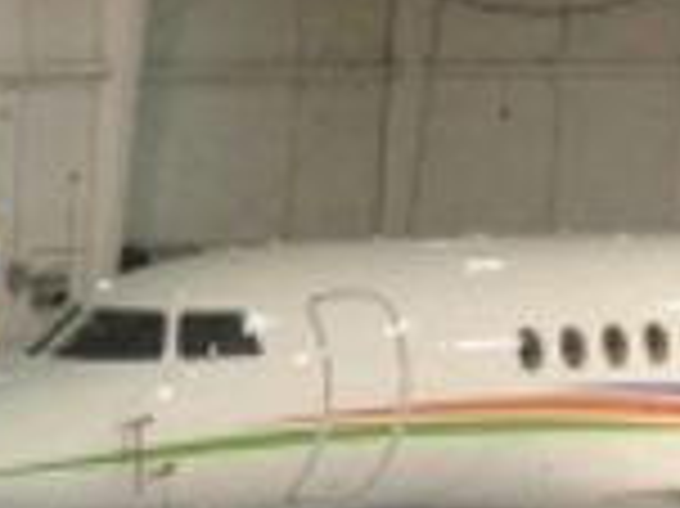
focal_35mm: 131
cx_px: -581
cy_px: 490
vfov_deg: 11.2
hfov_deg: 13.4
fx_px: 2571
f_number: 2.4
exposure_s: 1/20
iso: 200
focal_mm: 4.12
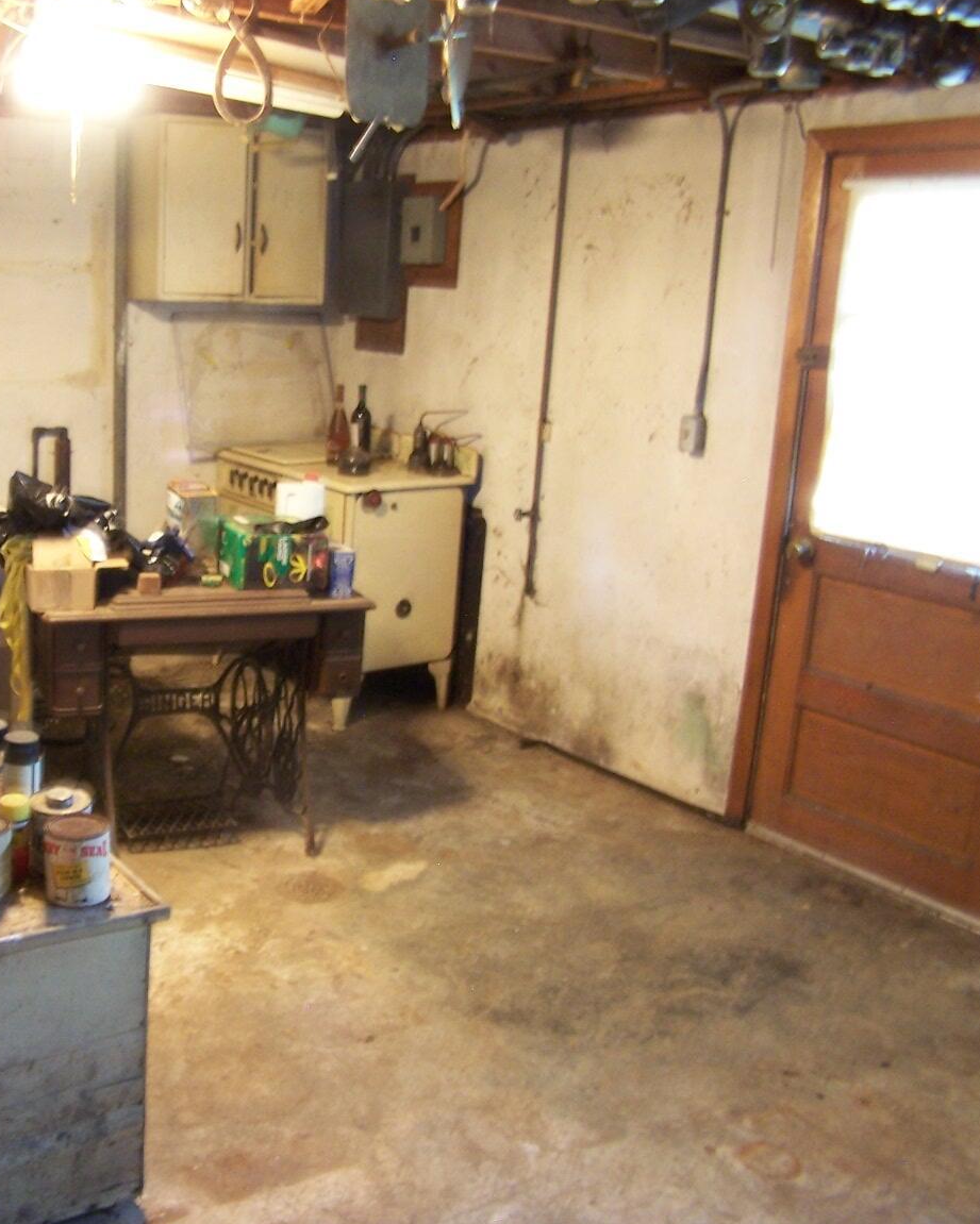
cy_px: 609
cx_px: 255
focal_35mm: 50
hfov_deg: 29.8
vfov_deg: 37.3
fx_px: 1813
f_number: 2.8
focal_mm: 6.3
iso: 140
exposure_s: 1/3
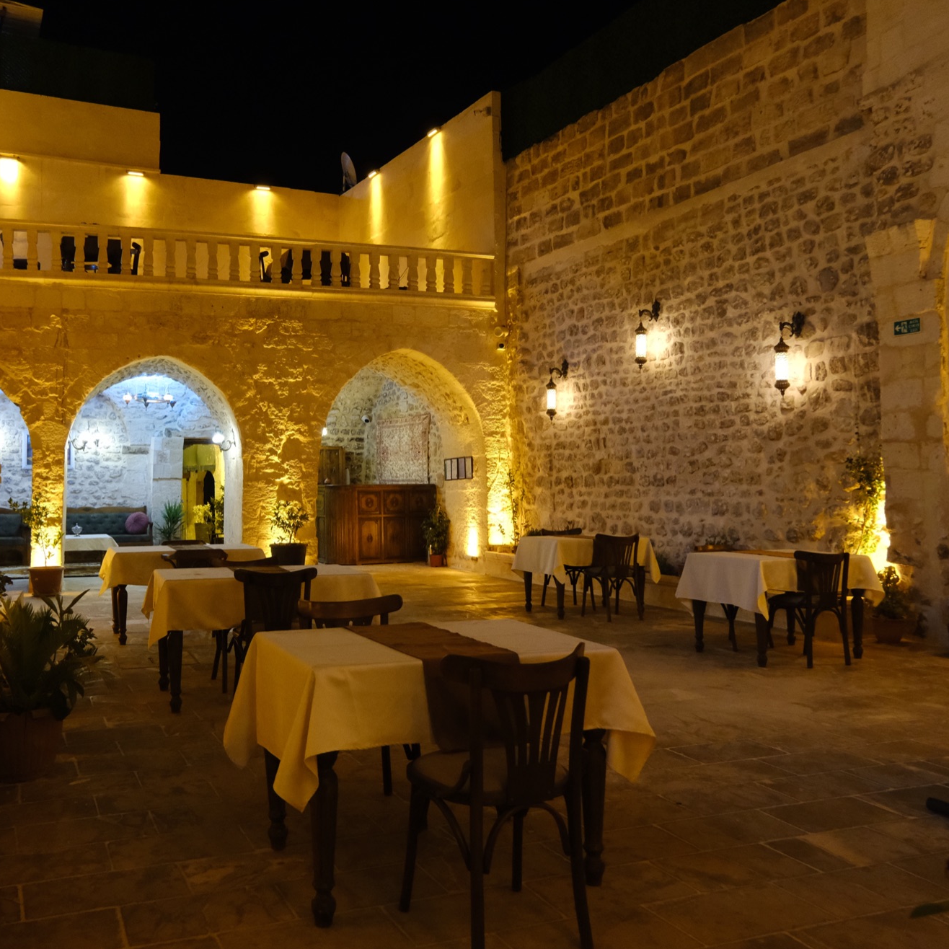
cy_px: 470
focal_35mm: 31
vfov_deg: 52.5
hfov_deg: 52.2
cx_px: 379
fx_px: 962
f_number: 4
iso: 4000
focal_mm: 16
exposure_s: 1/60
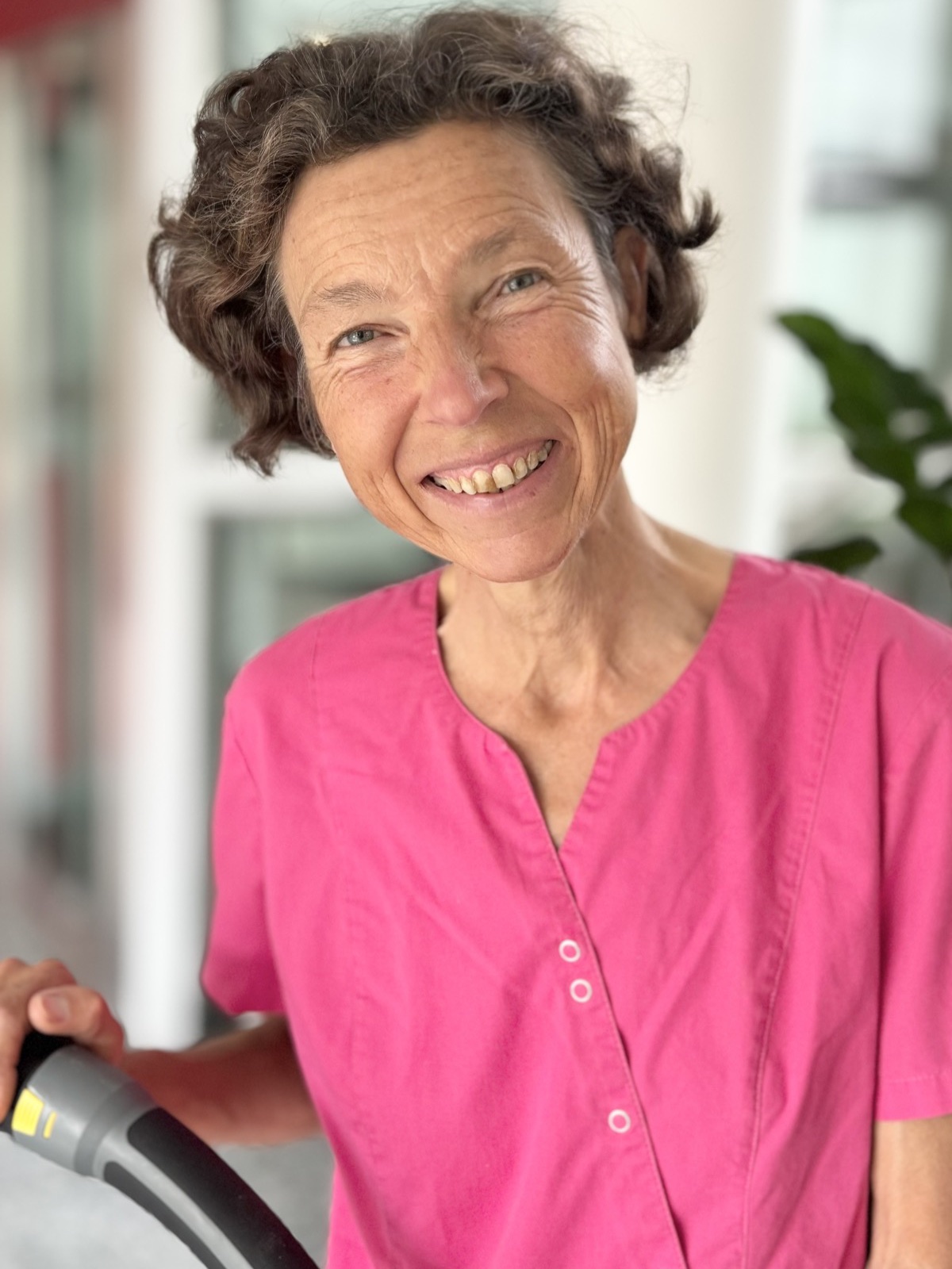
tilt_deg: -11.8
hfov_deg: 53.1
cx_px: 476
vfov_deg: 67.3
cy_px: 634
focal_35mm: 26
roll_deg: -3.8
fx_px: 953
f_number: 1.6
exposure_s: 1/121
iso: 125
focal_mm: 5.96
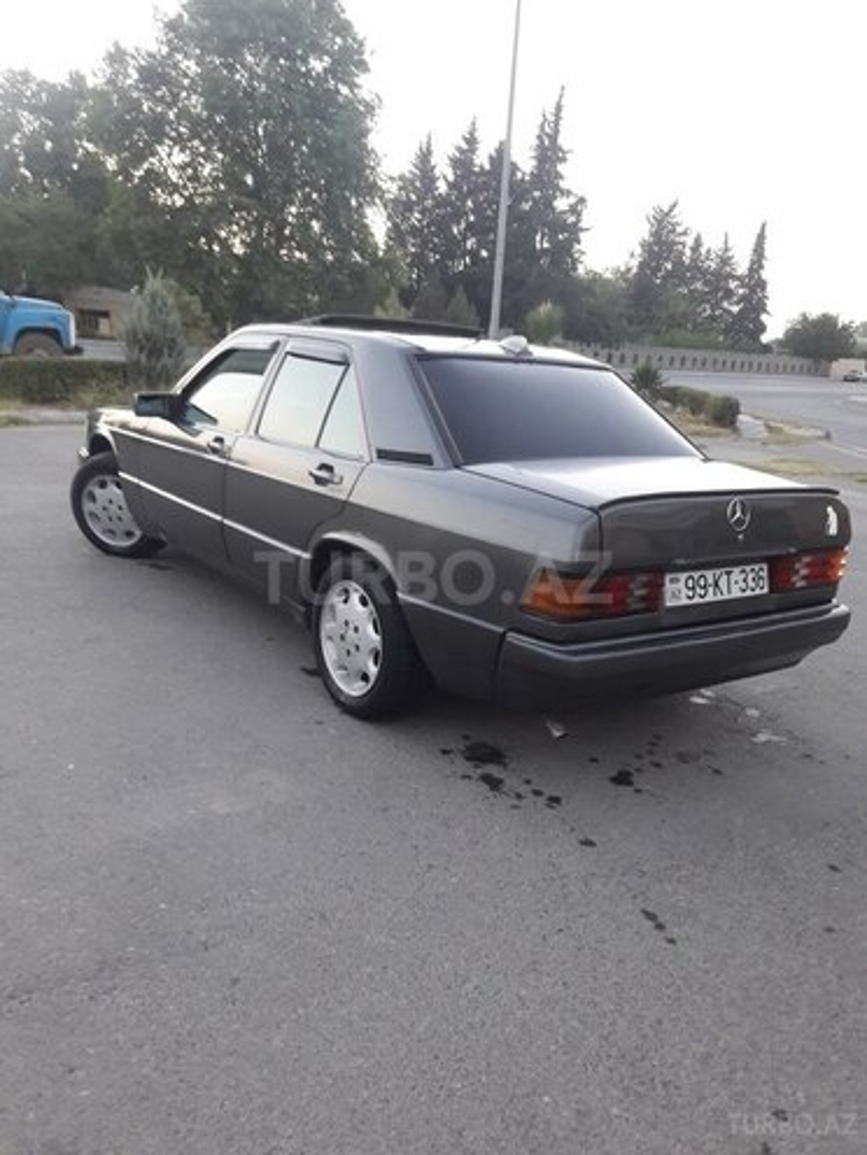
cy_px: 578
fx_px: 935
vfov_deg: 63.4
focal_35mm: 28
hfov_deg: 49.7
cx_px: 434
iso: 200
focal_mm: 3.7
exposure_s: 1/33
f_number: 1.9
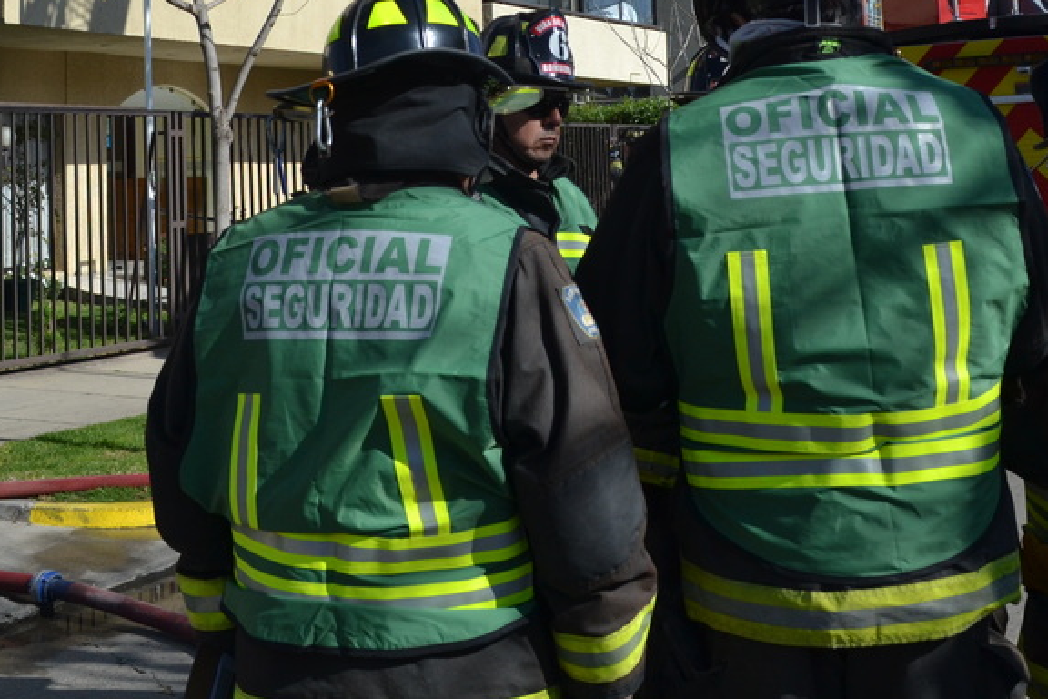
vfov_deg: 24.0
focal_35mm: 54
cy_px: 4
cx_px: 569
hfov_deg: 36.8
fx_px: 1572
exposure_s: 1/1600
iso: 400
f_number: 6.3
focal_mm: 18
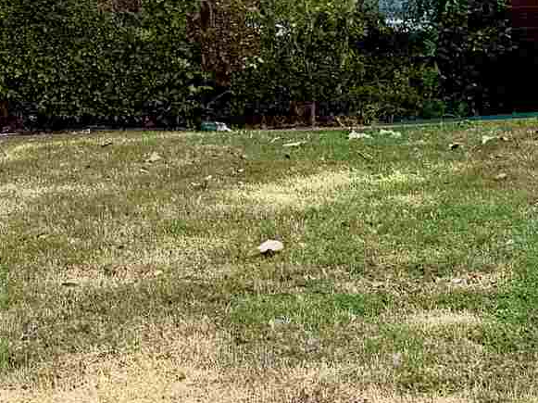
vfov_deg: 11.4
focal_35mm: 127
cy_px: -92
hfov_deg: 15.4
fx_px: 1973
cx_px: 453
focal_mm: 6.76
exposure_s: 1/1585
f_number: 1.78
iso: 80
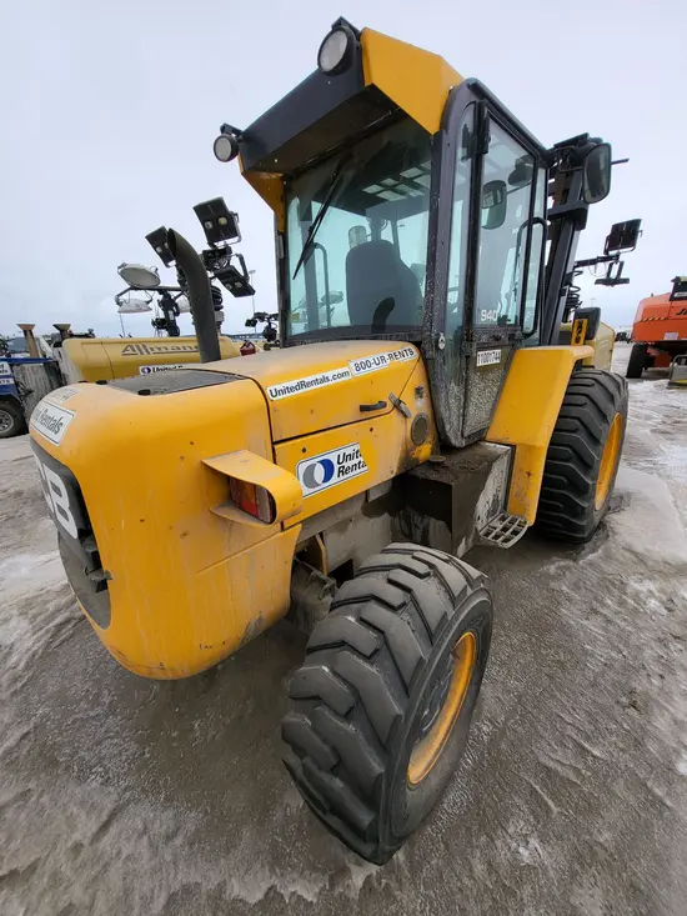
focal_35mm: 13
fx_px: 344
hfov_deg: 89.9
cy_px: 458
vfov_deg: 106.2
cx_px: 344
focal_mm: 1.74
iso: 32
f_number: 2.2
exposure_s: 1/446
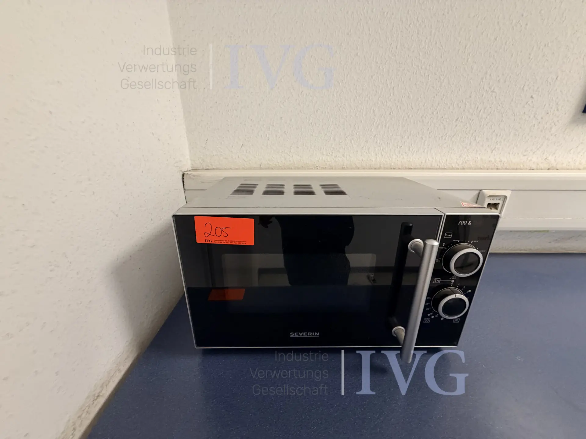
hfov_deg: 102.1
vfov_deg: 85.7
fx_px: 237
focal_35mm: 14
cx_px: 293
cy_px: 220
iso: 200
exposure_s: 1/50
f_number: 2.2
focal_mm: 2.22
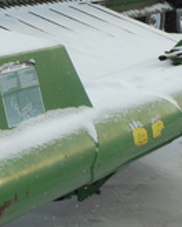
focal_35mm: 161
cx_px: 59
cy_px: -22
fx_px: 1084
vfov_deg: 11.8
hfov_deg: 9.6
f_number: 4
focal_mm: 8.9
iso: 125
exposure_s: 1/1250
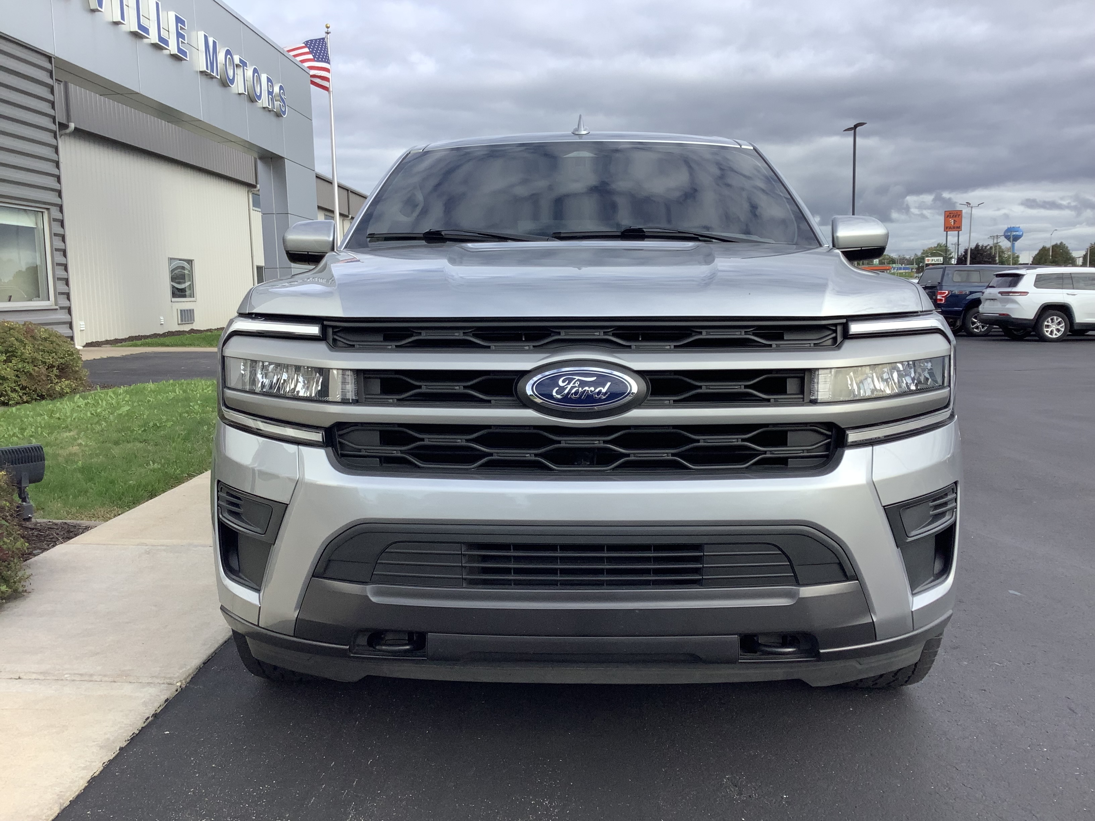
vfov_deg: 45.4
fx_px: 981
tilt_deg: -7.8
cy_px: 410
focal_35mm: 31
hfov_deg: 58.4
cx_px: 548
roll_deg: +1.1
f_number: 2.4
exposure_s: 1/590
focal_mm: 3.3
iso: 25
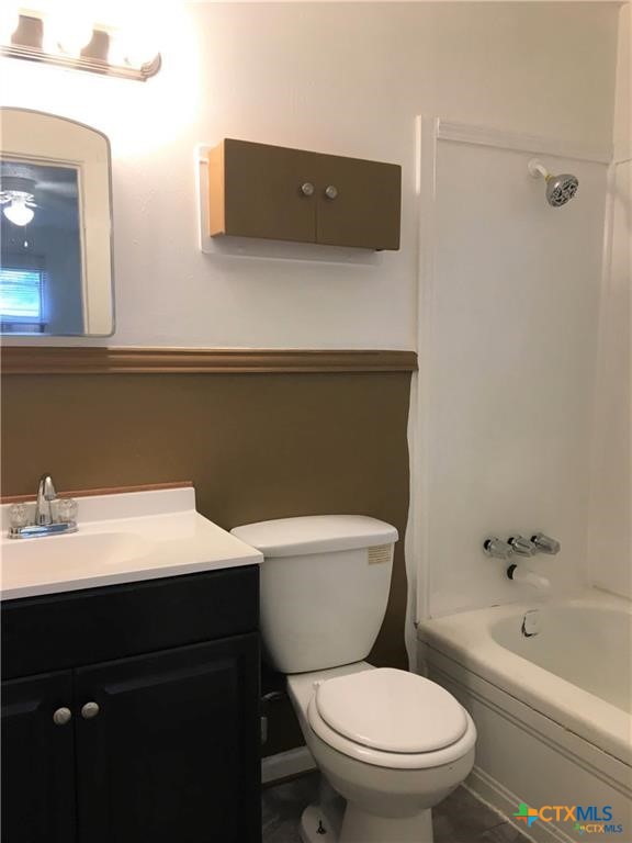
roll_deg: -0.7
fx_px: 706
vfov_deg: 61.7
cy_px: 422
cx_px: 316
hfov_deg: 48.2
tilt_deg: -4.8
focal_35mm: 29
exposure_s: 1/30
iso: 50
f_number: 2.2
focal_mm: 4.15
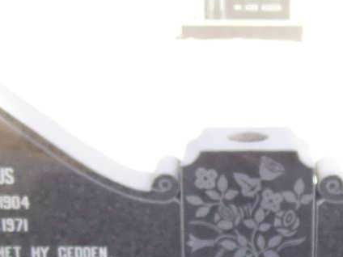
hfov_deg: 19.1
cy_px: 223
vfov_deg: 14.4
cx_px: 265
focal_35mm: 102
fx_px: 1011
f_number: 2.7
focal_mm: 6
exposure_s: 1/278
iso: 80
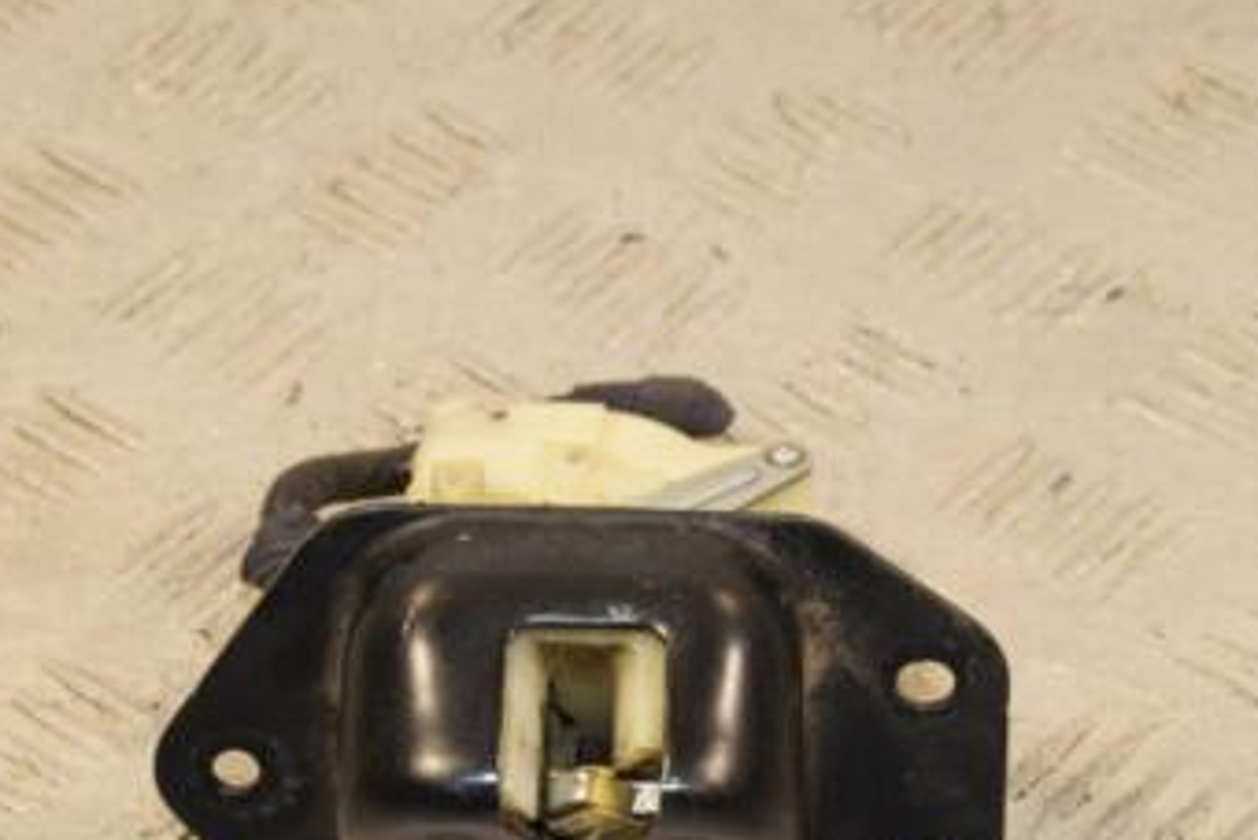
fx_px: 5733
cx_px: 648
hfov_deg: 12.5
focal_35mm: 164
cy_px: 599
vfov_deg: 8.4
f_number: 8
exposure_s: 1/200
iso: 800
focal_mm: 62
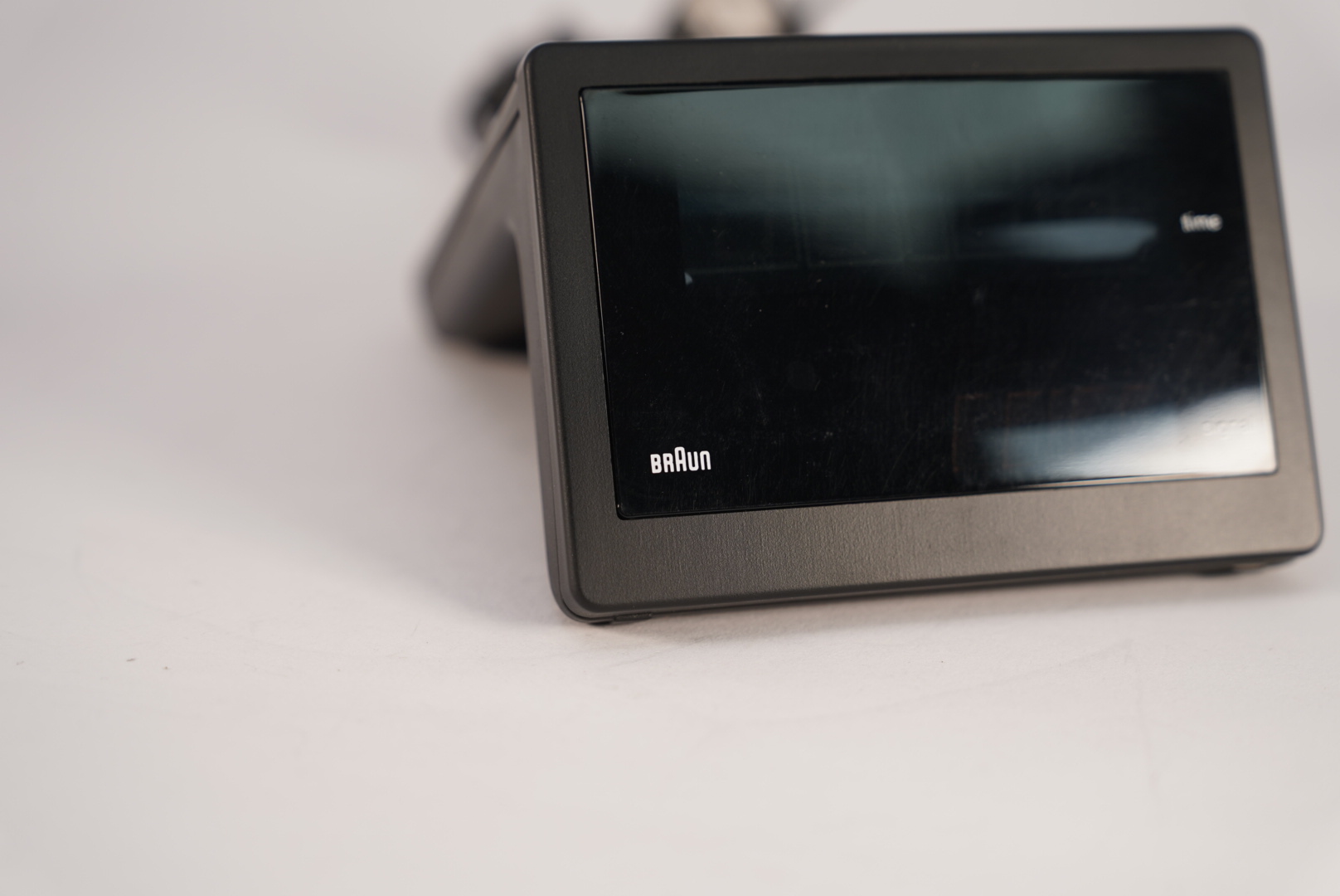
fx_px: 2347
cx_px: 670
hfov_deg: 31.9
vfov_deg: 21.6
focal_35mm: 63
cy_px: 448
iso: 250
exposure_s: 1/200
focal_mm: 63
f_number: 4
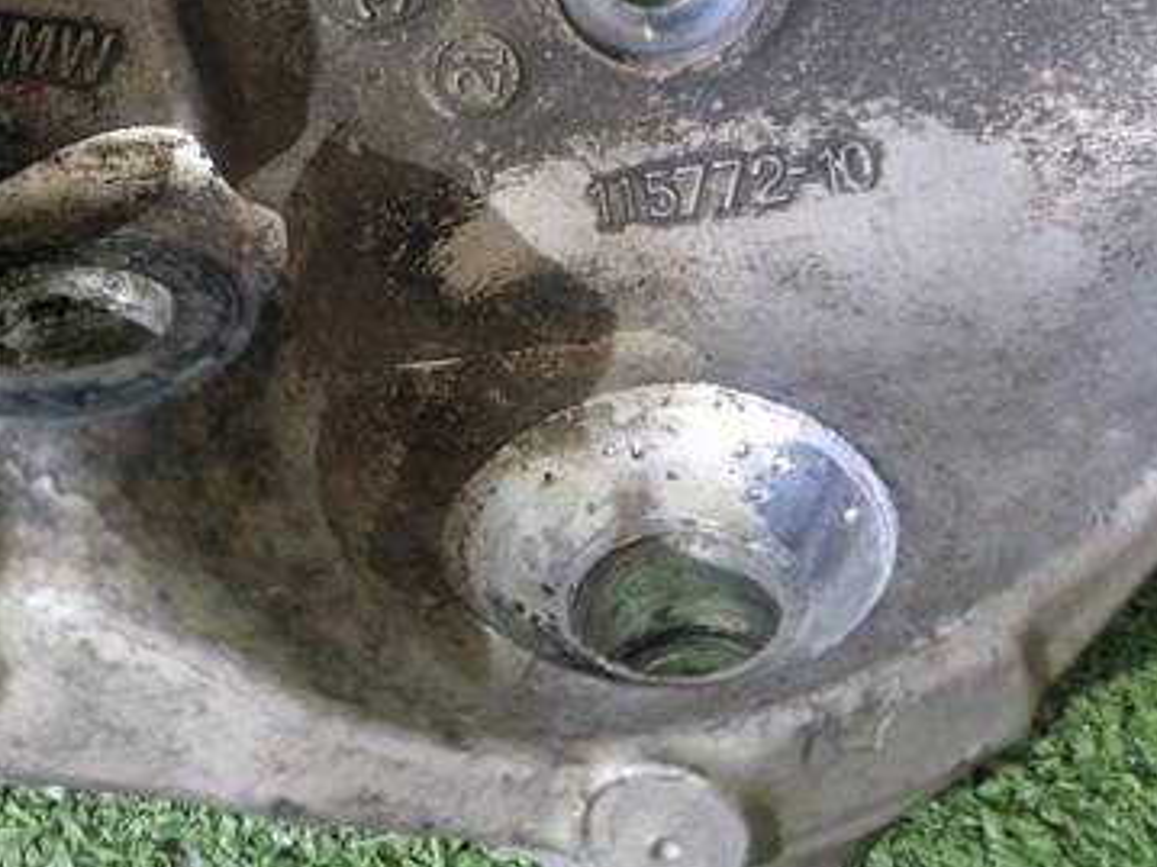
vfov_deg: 34.2
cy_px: 197
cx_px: 306
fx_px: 1370
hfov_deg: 44.4
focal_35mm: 41
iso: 800
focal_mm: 5.4
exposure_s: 1/50
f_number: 1.8
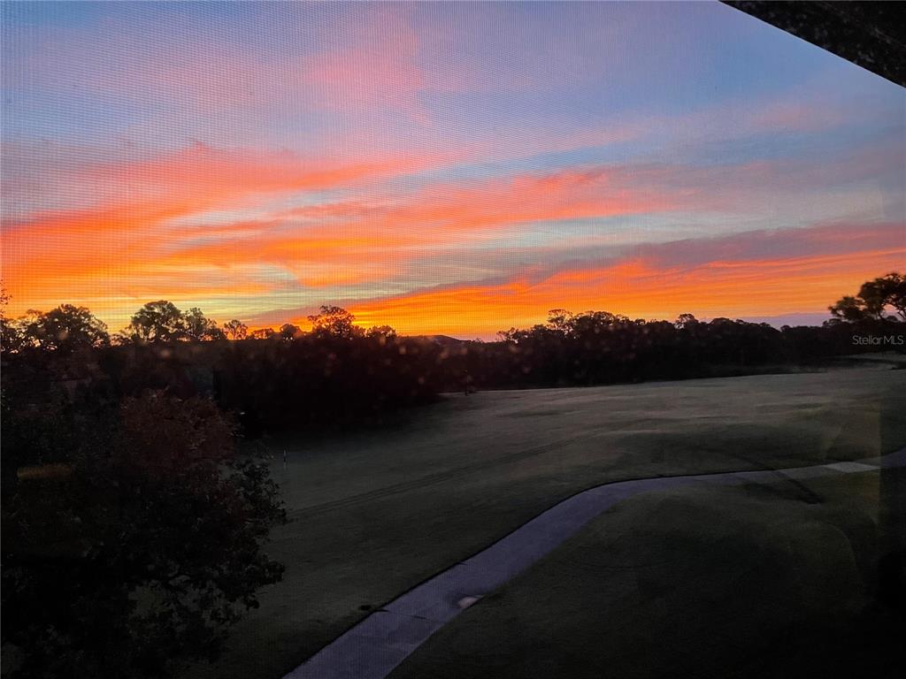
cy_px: 340
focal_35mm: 26
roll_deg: +2.0
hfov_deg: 67.3
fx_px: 680
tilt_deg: +0.7
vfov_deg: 53.1
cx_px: 453
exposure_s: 1/60
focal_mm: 4.2
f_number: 1.6
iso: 160
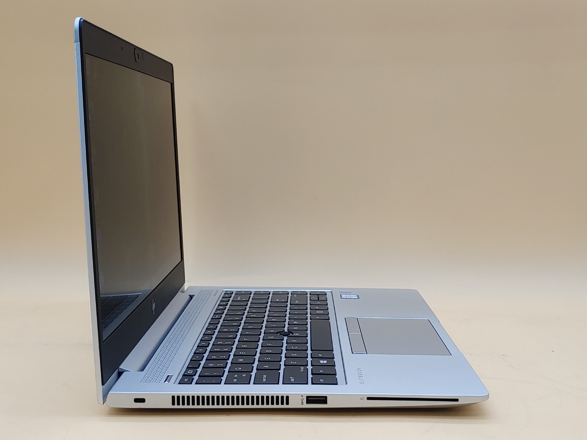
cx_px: 294
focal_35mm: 44
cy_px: 220
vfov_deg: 32.9
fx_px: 746
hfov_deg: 42.9
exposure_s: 1/158
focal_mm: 4.36
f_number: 1.8
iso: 50
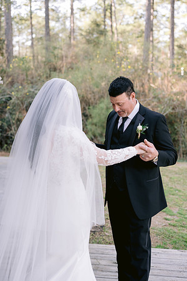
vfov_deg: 39.6
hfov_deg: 27.0
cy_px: 140
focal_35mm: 50
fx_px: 390
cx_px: 94
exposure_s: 1/200
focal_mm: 50
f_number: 2.8
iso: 400
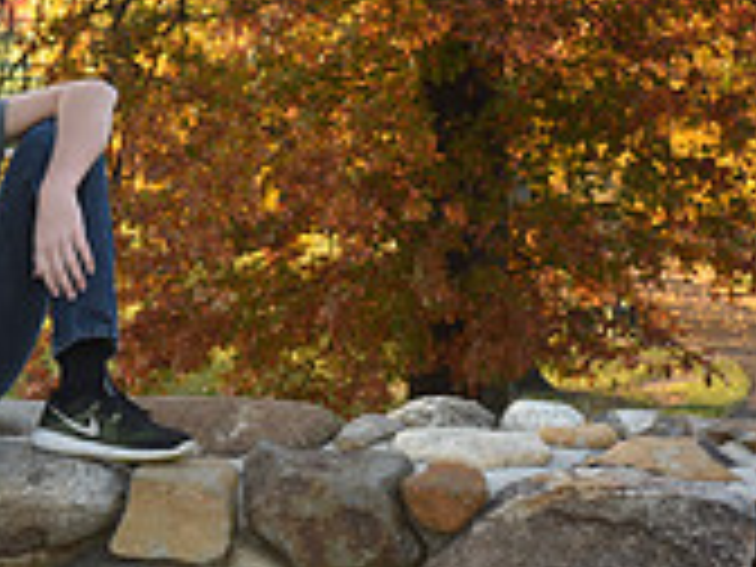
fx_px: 2905
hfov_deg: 13.8
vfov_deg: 11.1
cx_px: -436
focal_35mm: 133
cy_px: 367
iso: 640
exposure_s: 1/80
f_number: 9
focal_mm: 40
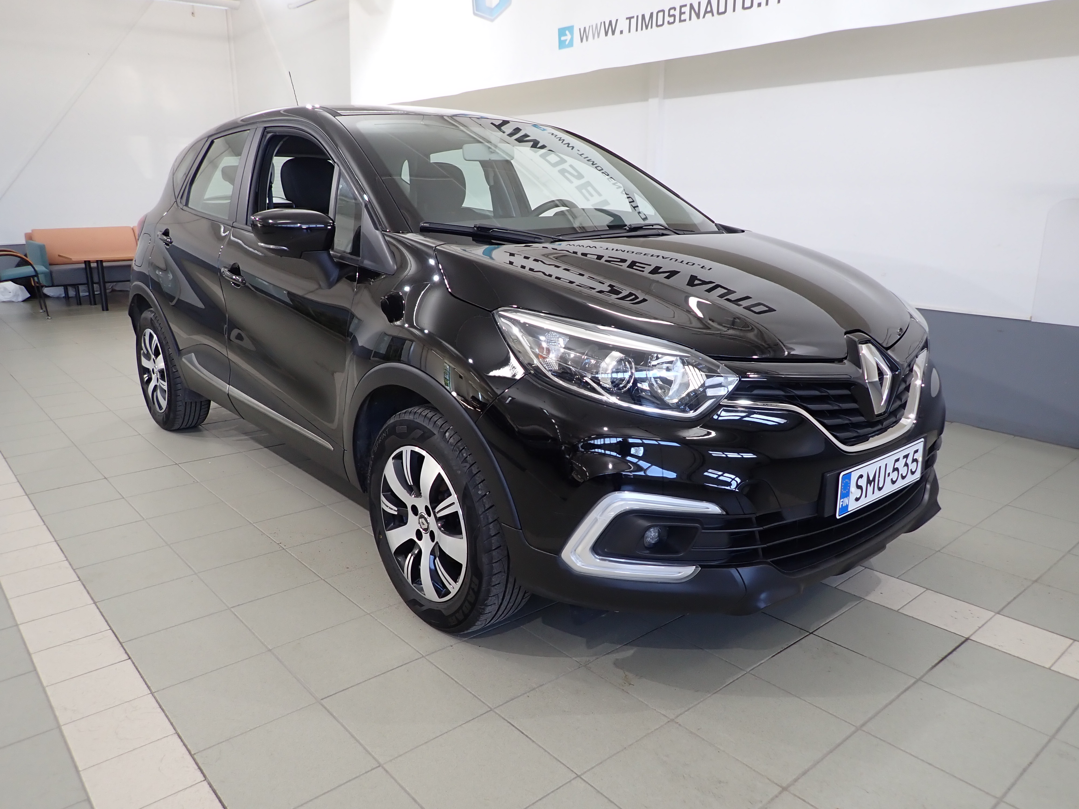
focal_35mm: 25
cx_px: 540
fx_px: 779
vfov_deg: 54.9
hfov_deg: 69.4
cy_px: 404
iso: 160
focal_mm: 4.5
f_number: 2
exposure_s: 1/60
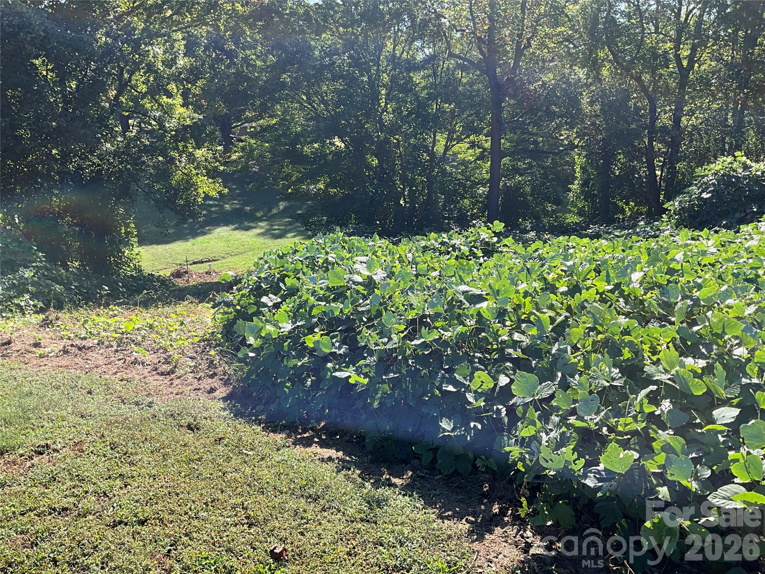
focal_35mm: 29
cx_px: 382
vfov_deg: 48.2
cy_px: 287
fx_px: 641
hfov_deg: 61.7
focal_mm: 3
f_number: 1.8
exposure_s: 1/580
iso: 25
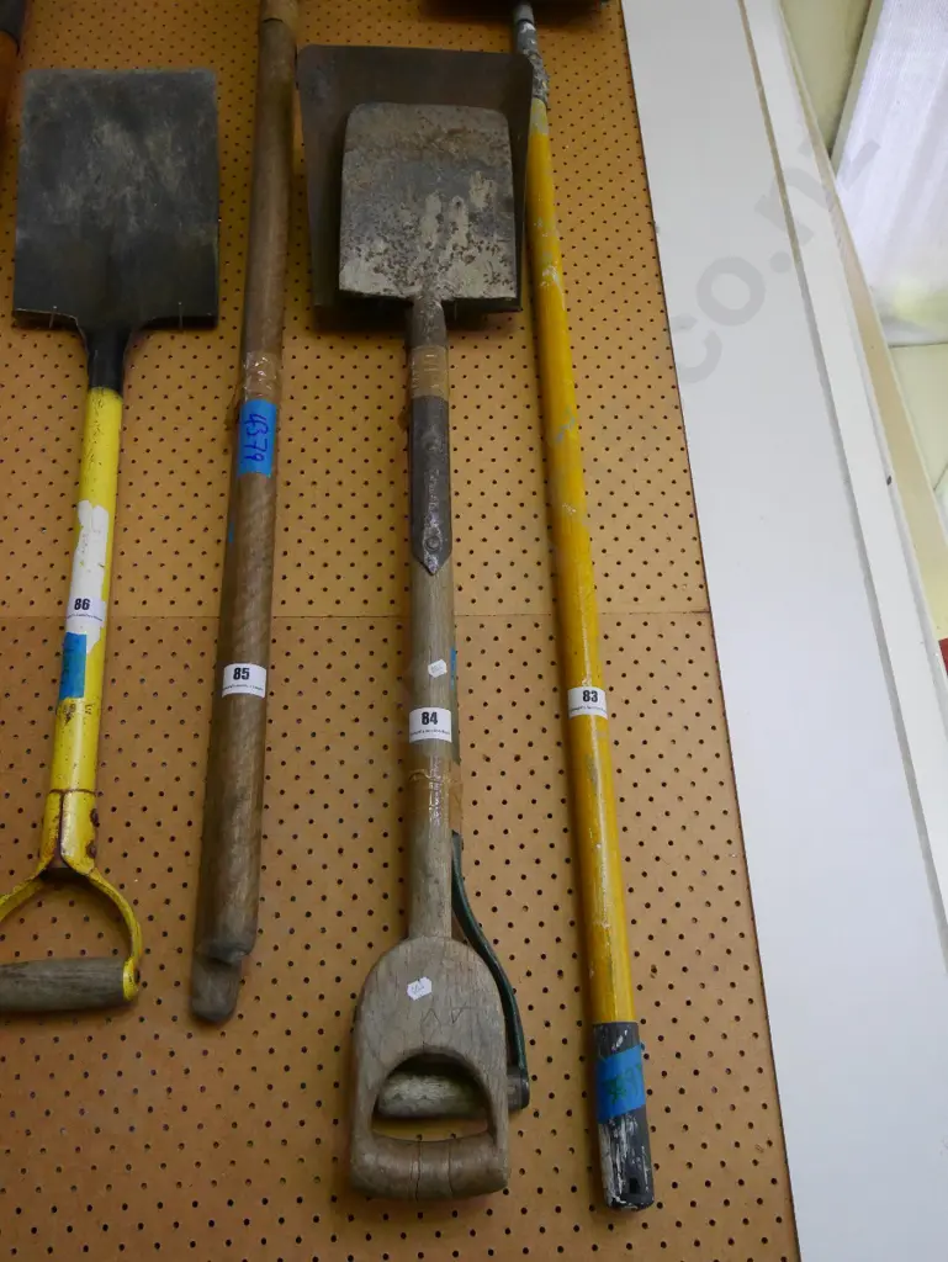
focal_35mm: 30
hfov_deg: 46.8
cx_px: 474
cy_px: 631
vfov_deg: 59.9
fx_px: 1095
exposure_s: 1/20
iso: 3200
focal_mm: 15
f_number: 4
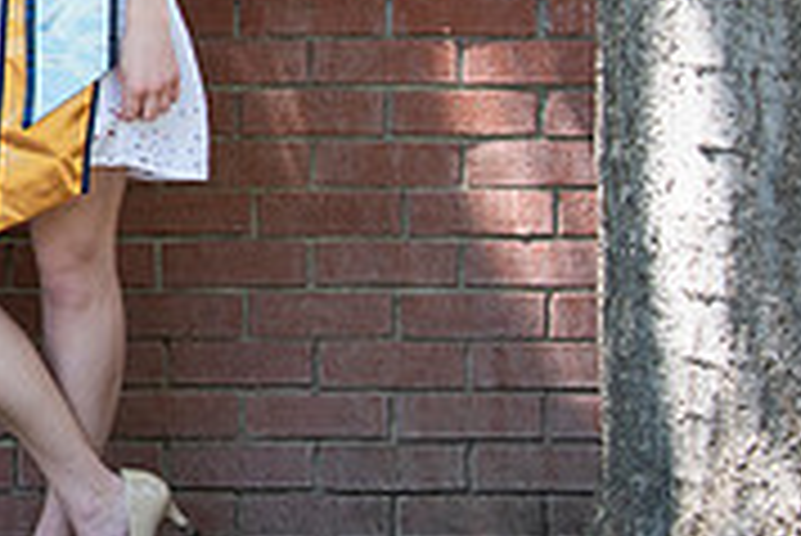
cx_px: -369
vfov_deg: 8.7
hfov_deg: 12.6
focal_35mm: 156
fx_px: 3474
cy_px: -137
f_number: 5.6
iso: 640
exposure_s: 1/400
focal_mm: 48
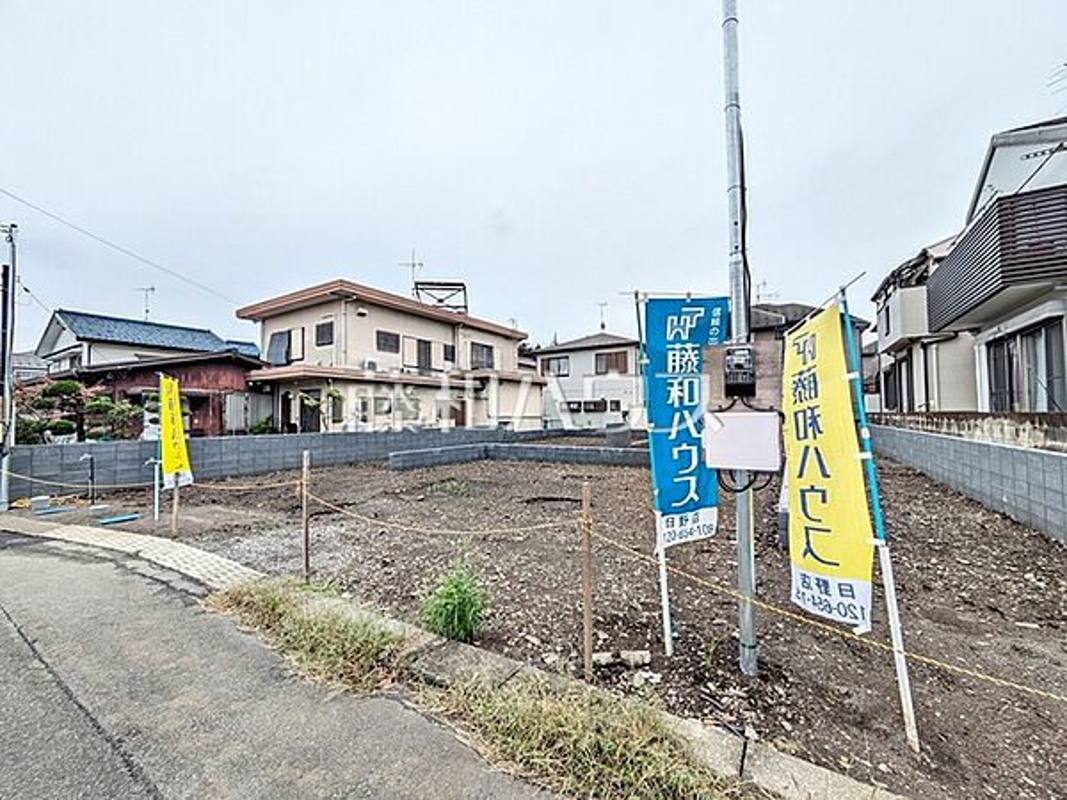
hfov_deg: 102.1
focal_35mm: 14
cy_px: 400
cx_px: 534
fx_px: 432
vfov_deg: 85.7
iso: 50
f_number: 2.2
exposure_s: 1/1300
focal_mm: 1.83
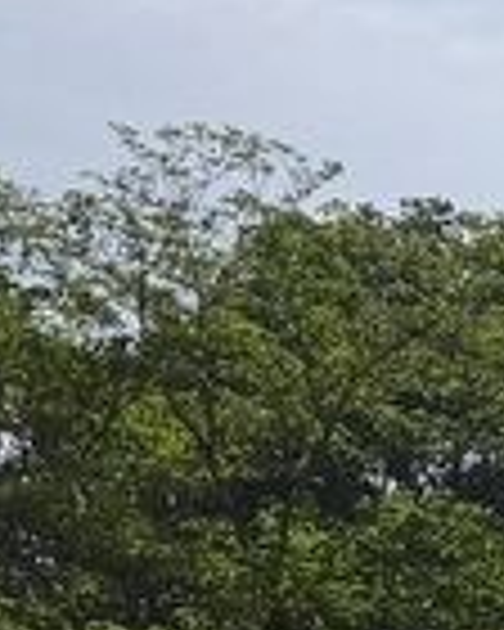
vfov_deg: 14.4
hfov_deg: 9.8
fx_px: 2387
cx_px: 1400
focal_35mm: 128
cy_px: 824
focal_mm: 5.4
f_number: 1.8
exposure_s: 1/7734
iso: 50
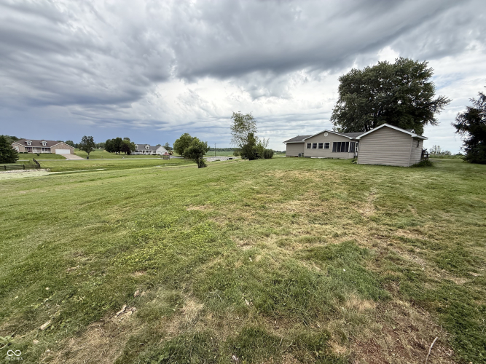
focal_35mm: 14
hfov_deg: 102.1
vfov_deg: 85.7
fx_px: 197
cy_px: 182
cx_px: 243
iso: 64
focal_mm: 2.22
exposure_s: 1/527
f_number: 2.2
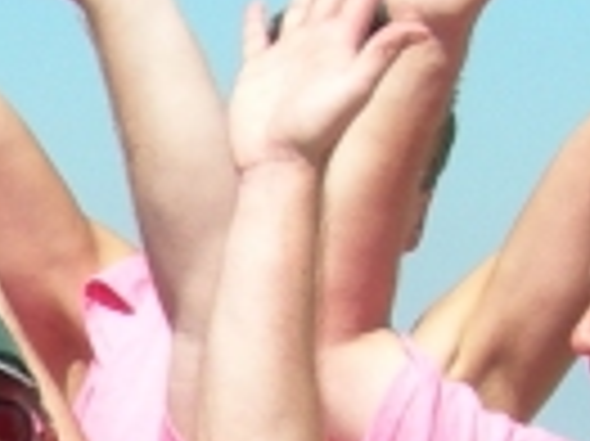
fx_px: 5075
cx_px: -604
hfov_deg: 6.5
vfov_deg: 4.9
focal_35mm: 298
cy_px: 832
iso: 50
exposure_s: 1/400
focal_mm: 7.8
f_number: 4.8
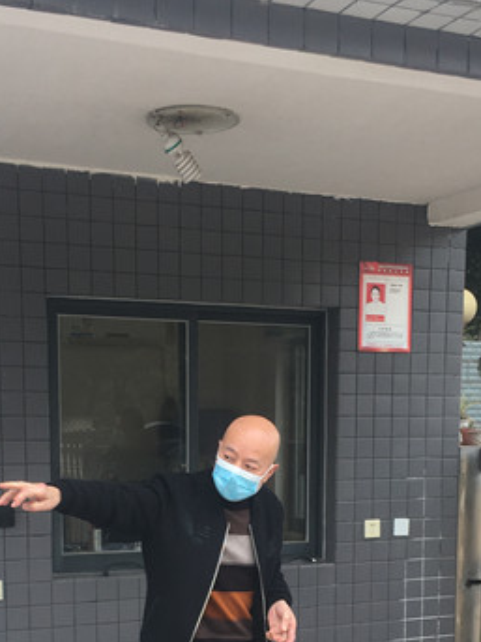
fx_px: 1149
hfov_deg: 23.6
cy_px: 581
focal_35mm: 62
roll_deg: -1.2
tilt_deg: -8.2
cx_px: 236
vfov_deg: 29.9
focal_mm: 4.15
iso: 25
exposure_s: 1/100
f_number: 2.2
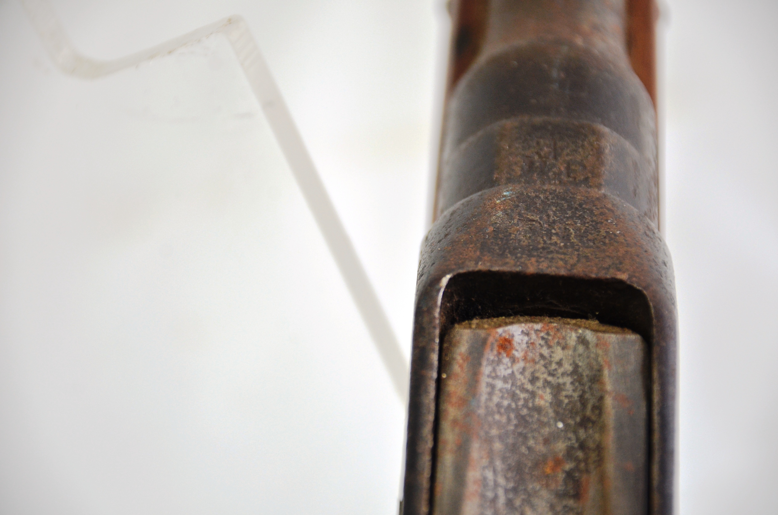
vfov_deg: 6.8
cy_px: 258
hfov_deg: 10.2
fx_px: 4367
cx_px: 389
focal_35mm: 202
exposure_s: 1/250
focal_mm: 135
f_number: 5.6
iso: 640
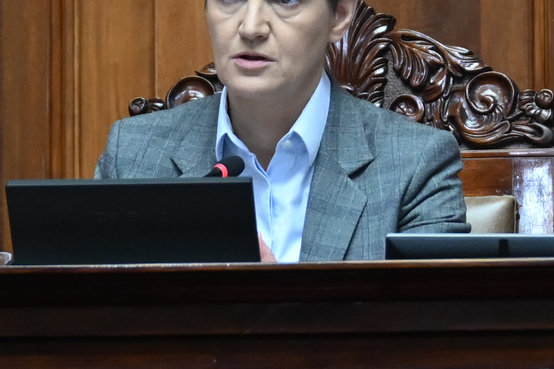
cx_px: 298
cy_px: 11
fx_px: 5953
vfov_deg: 3.5
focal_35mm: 387
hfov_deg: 5.3
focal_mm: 57
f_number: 2.8
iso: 1600
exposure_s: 1/640
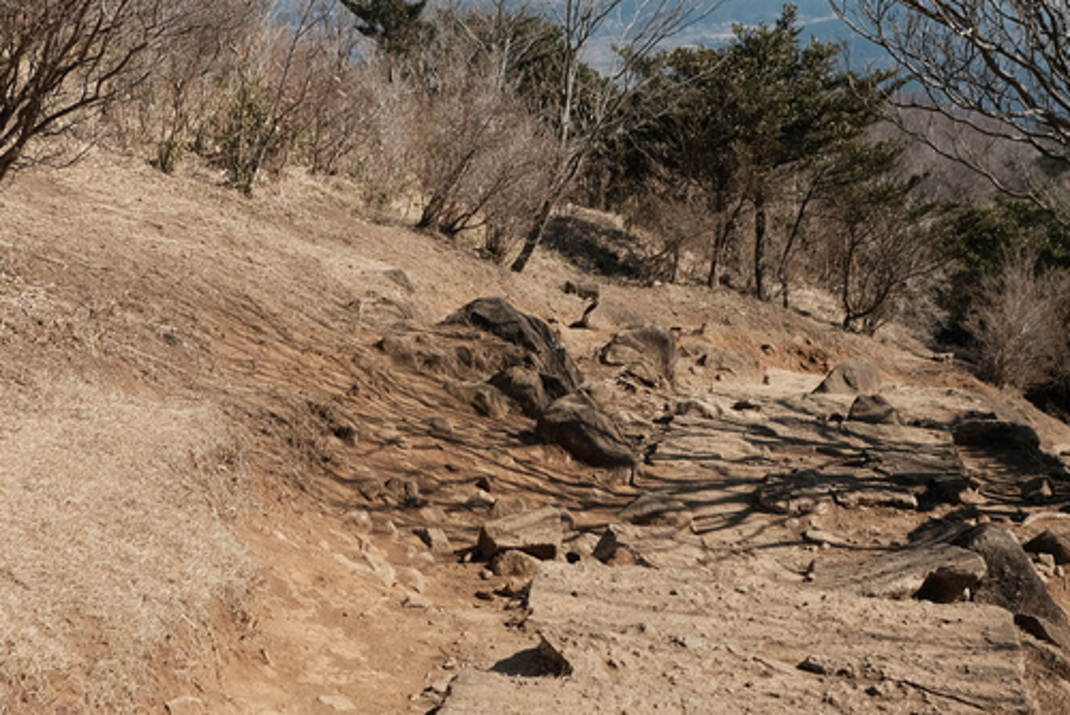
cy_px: 127
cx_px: 479
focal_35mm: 70
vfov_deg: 19.3
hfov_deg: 28.8
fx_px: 2082
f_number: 3.6
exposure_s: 1/2200
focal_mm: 23
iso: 200
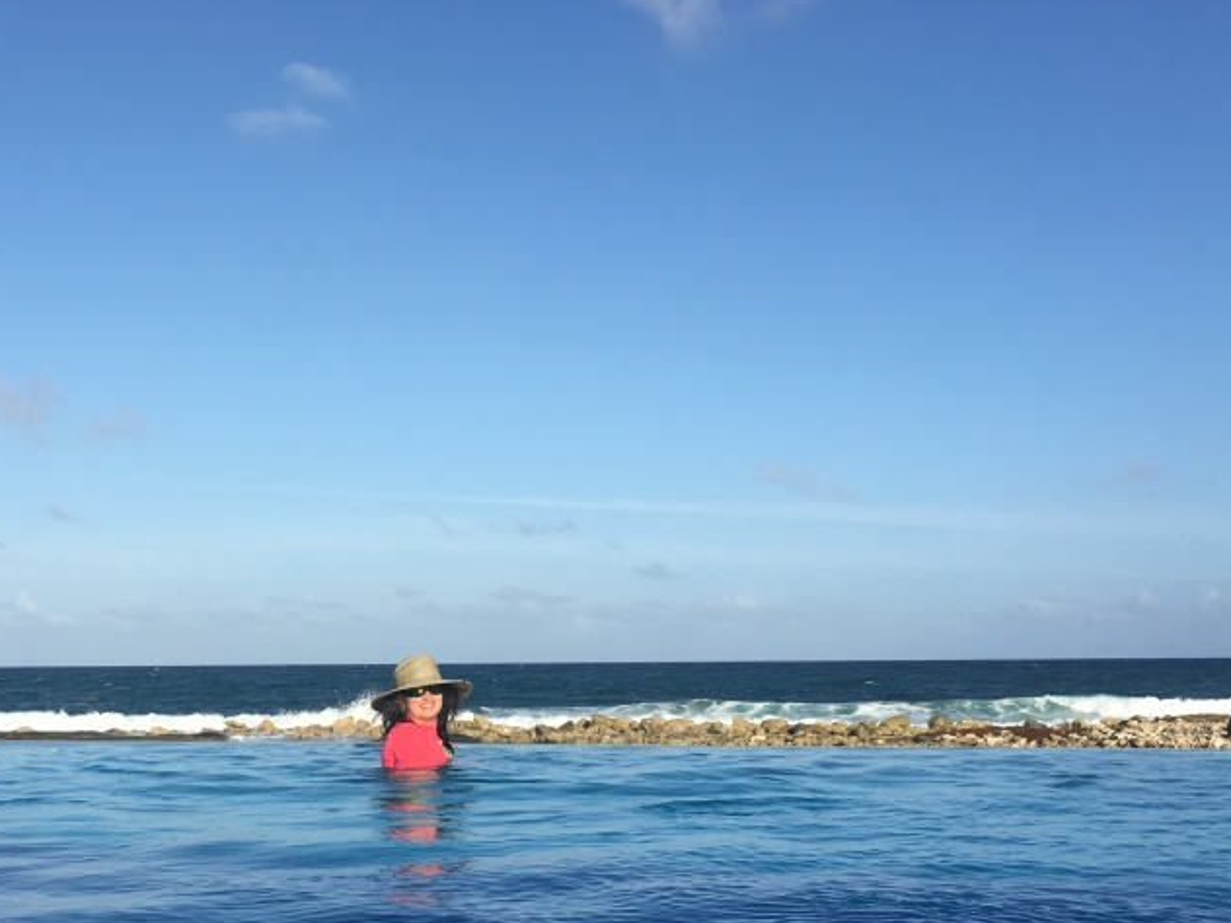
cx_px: 411
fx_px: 1671
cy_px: 705
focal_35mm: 47
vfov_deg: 30.3
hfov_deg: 39.9
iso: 25
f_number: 2.2
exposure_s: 1/1832
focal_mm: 4.15
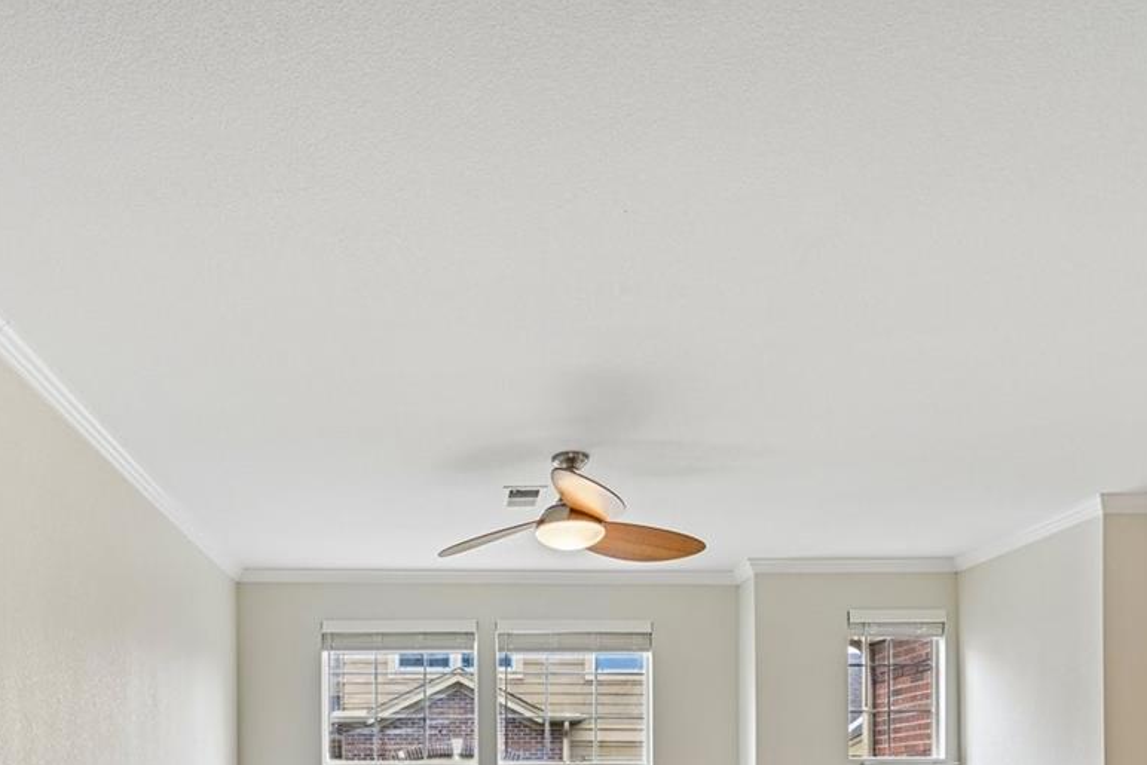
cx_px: 443
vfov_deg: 39.3
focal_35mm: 29
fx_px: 924
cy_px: 778
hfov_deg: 62.9
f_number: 10
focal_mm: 14
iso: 180
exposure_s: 1/15
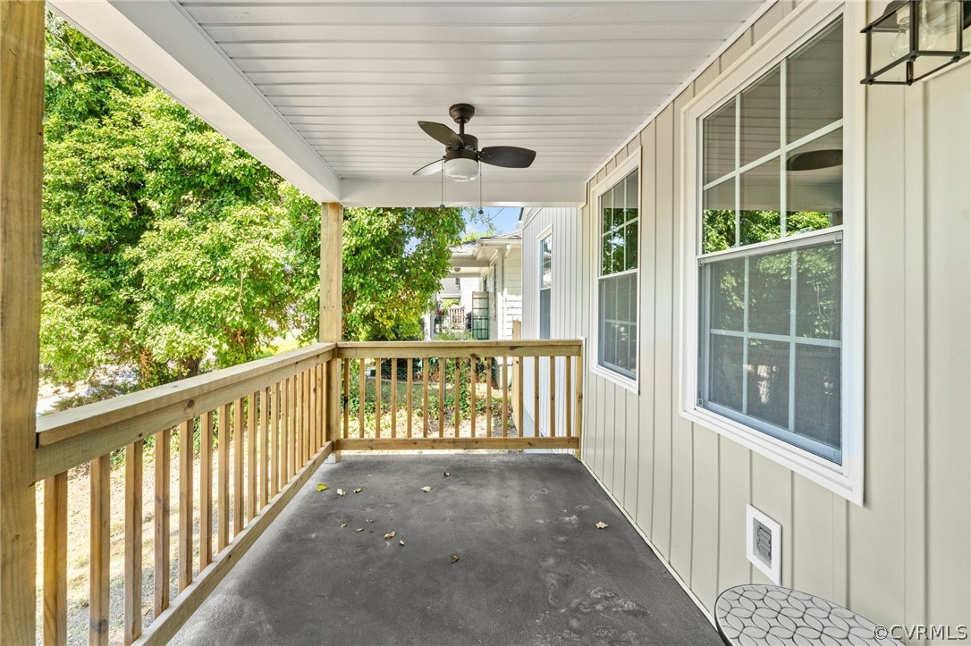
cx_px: 486
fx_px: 396
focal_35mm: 15
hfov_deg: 101.6
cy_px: 323
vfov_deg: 78.4
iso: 1000
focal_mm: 14.7
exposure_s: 1/200
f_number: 8
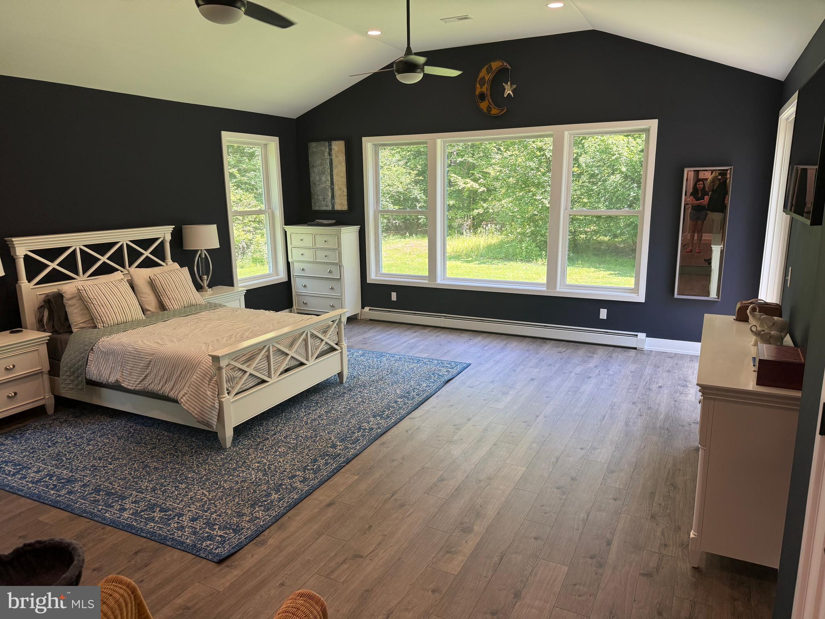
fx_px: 572
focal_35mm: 24
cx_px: 412
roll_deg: +0.6
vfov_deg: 56.8
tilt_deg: -12.0
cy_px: 310
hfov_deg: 71.6
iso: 125
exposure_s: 1/148
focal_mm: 6.76
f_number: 1.78
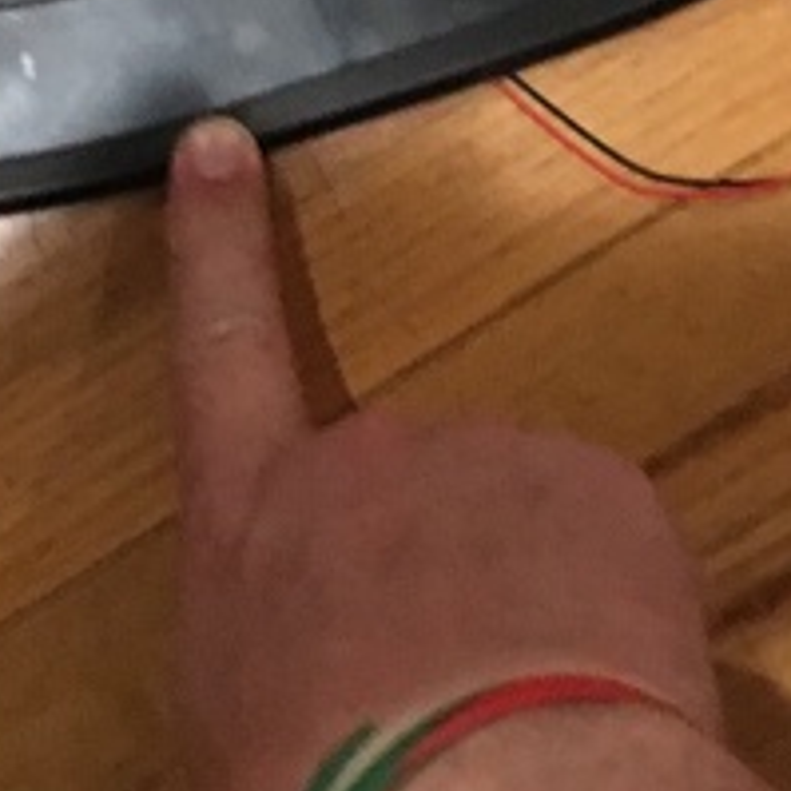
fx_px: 3361
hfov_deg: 13.4
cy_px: -246
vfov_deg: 13.0
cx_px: 290
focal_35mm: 130
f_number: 2.2
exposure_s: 1/15
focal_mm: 4.15
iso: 500
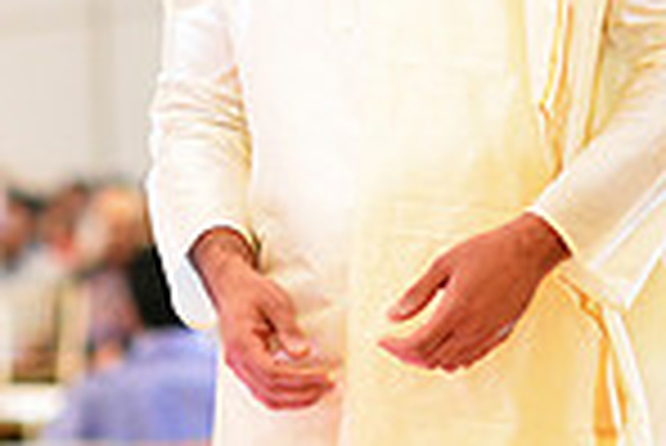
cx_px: 513
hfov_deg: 6.2
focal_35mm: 332
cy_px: -113
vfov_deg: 4.1
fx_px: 6148
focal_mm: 85
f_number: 2.2
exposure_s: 1/250
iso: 2500
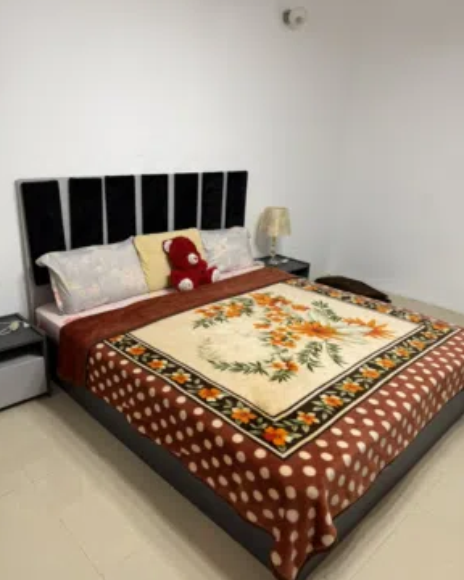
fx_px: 446
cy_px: 296
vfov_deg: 66.0
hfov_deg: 54.9
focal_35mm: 26
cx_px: 224
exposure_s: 1/50
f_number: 1.78
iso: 125
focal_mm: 6.76
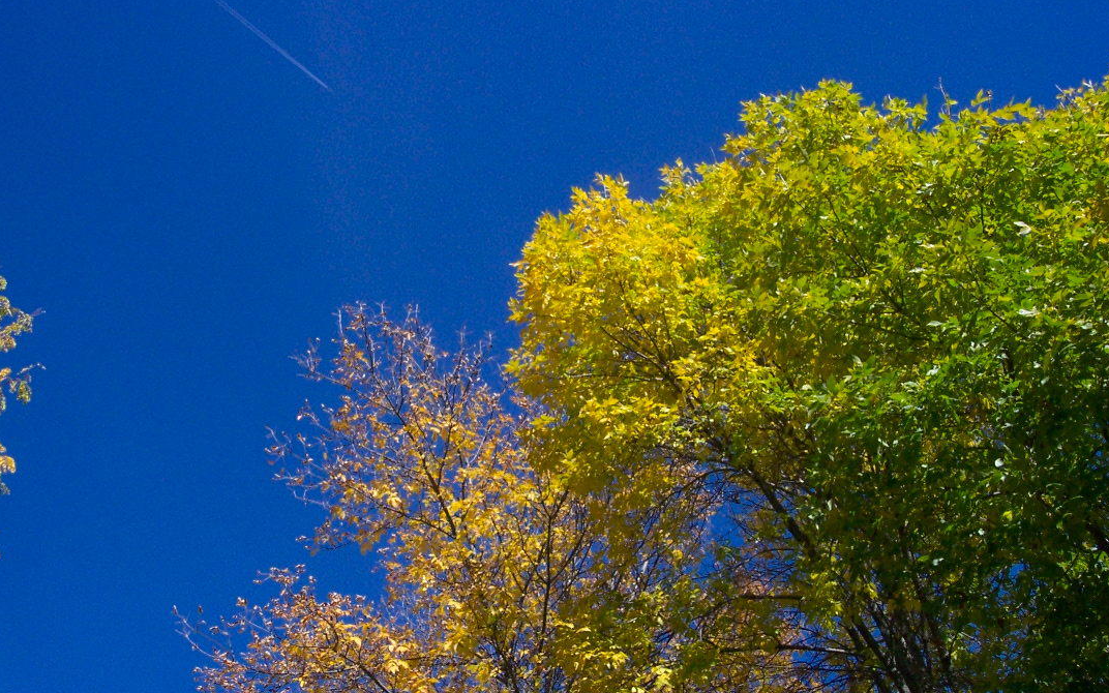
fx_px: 1179
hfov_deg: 50.4
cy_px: 337
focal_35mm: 39
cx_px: 556
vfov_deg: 32.8
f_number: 4.8
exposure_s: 1/700
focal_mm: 8
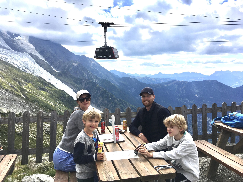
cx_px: 122
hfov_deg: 61.7
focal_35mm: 29
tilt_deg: -4.4
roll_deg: -0.5
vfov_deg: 48.2
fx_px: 204
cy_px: 91
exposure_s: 1/2653
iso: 25
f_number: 2.2
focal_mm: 4.15
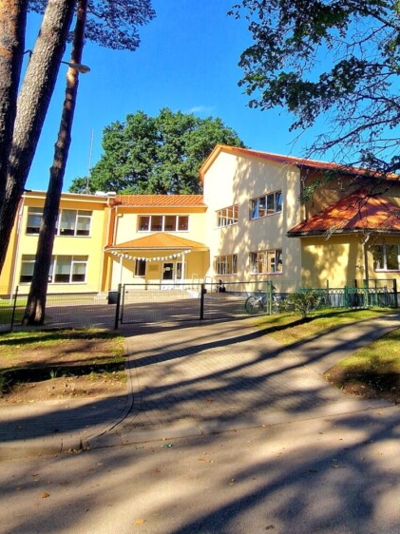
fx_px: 385
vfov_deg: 67.4
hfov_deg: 52.1
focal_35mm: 25
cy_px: 175
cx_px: 307
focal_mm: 2.2
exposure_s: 1/1000
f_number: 2.2
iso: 50
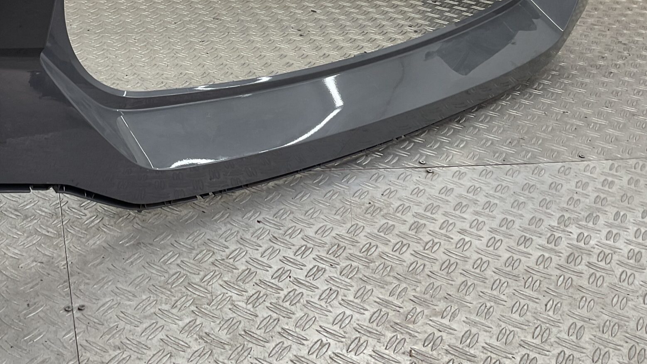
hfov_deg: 38.7
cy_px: 39
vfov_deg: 22.5
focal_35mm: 52
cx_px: 153
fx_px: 892
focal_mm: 3
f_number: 1.8
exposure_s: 1/120
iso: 25
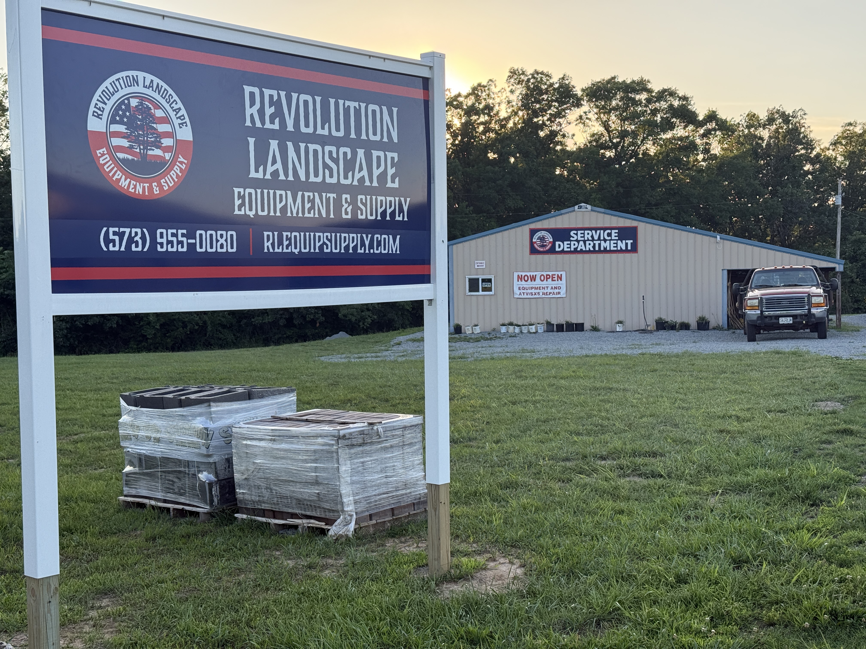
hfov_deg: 39.7
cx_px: 433
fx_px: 1201
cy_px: 324
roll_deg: +1.5
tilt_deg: -2.7
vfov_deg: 30.3
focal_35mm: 48
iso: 100
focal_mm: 6.76
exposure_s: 1/786
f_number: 1.78
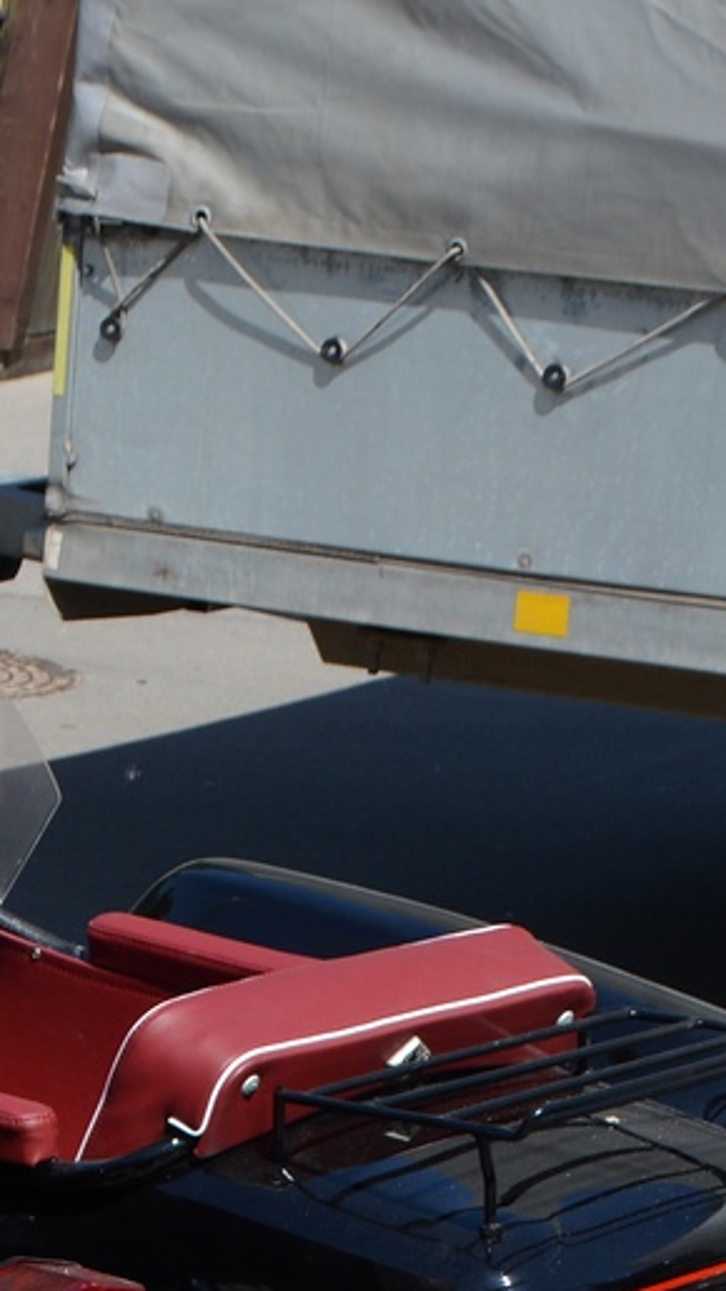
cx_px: -373
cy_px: 1203
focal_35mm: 146
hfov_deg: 8.1
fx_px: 5000
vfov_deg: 14.5
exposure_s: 1/250
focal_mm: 32
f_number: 8
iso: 125
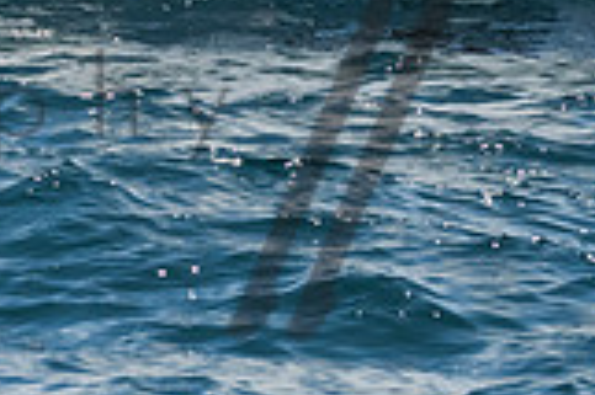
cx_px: 67
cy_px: -174
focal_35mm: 728
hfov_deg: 2.8
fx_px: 12020
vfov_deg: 1.9
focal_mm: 135
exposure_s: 1/1000
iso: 640
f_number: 14
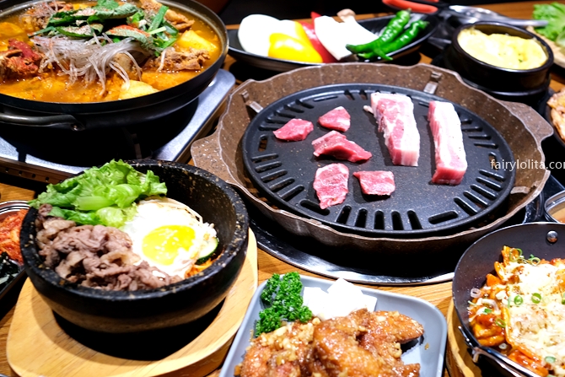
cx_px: 329
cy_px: 237
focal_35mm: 47
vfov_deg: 28.6
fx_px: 738
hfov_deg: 41.8
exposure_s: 1/34
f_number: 3.2
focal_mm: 23
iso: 200
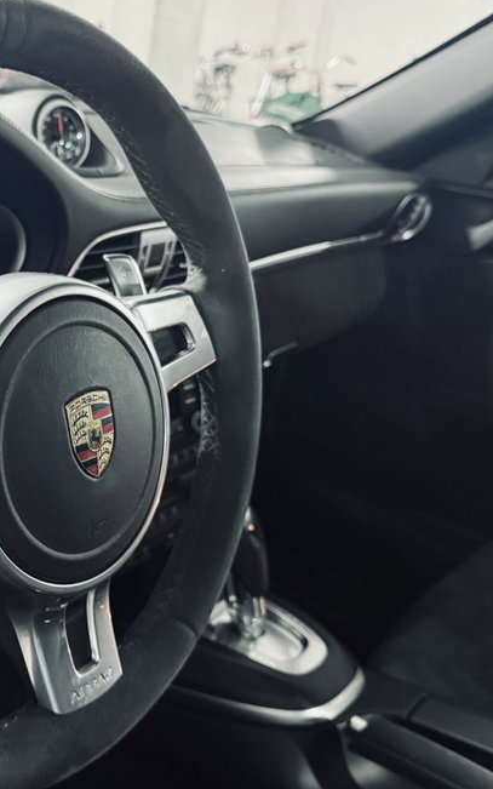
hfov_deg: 30.4
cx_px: 38
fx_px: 860
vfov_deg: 49.3
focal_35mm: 40
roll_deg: -5.6
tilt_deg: -21.5
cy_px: 402
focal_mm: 6.76
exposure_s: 1/33
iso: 800
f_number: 1.78
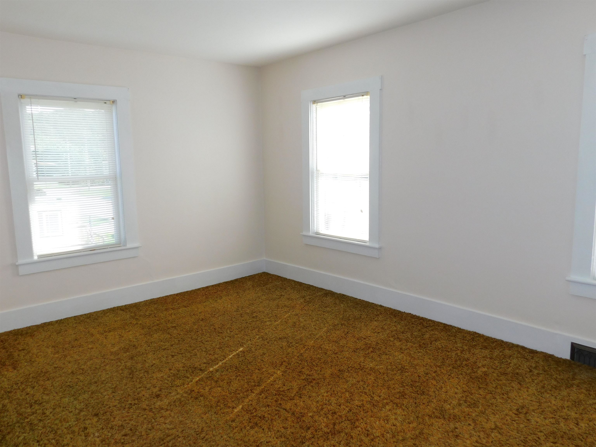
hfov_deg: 69.4
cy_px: 224
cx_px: 298
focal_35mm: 25
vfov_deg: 54.9
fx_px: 430
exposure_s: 1/125
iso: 125
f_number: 3.1
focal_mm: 4.5
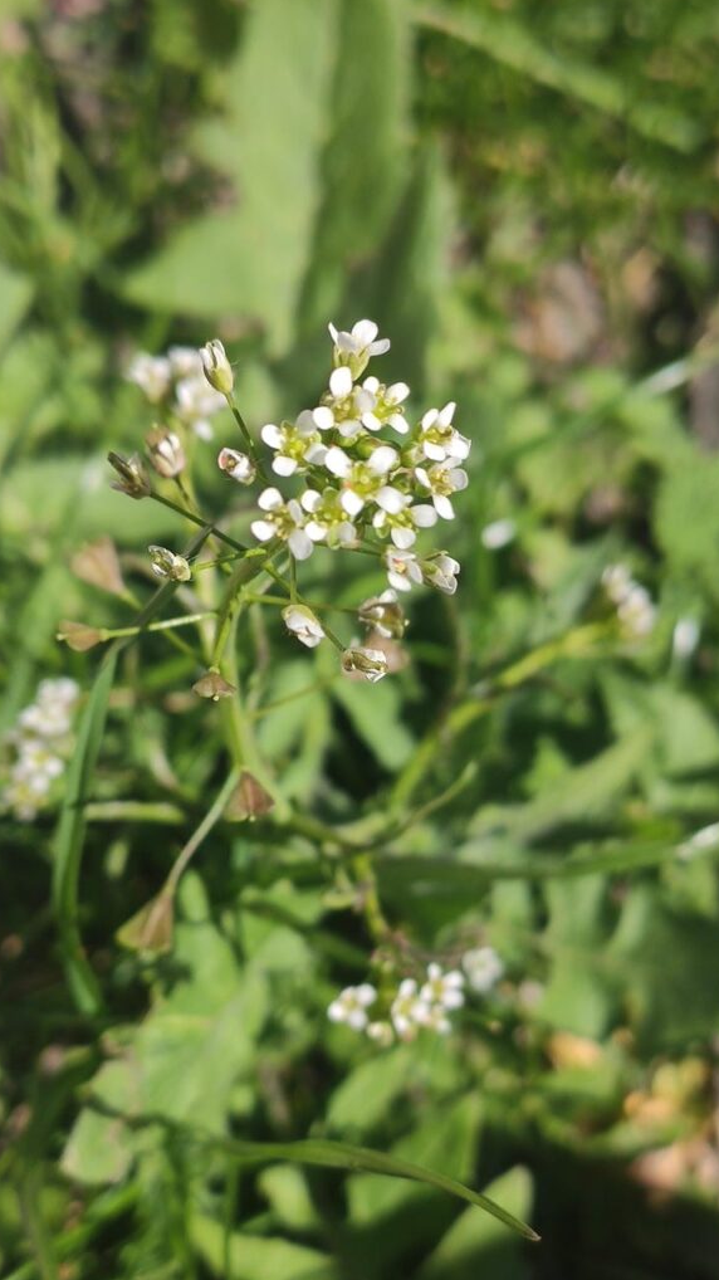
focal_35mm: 57
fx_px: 1934
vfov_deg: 36.6
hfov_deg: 21.1
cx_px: 351
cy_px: 639
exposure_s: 1/1394
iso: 112
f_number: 1.75
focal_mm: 4.77
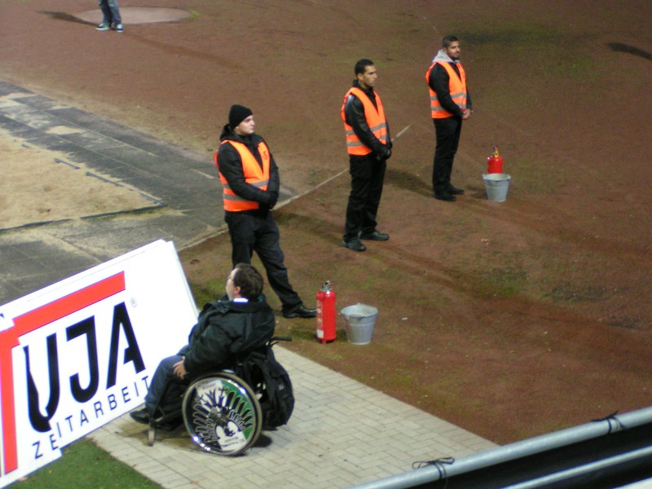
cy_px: 244
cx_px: 326
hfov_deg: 20.7
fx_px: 1789
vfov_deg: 15.6
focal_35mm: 95
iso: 200
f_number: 3.5
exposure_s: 1/15
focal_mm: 14.5
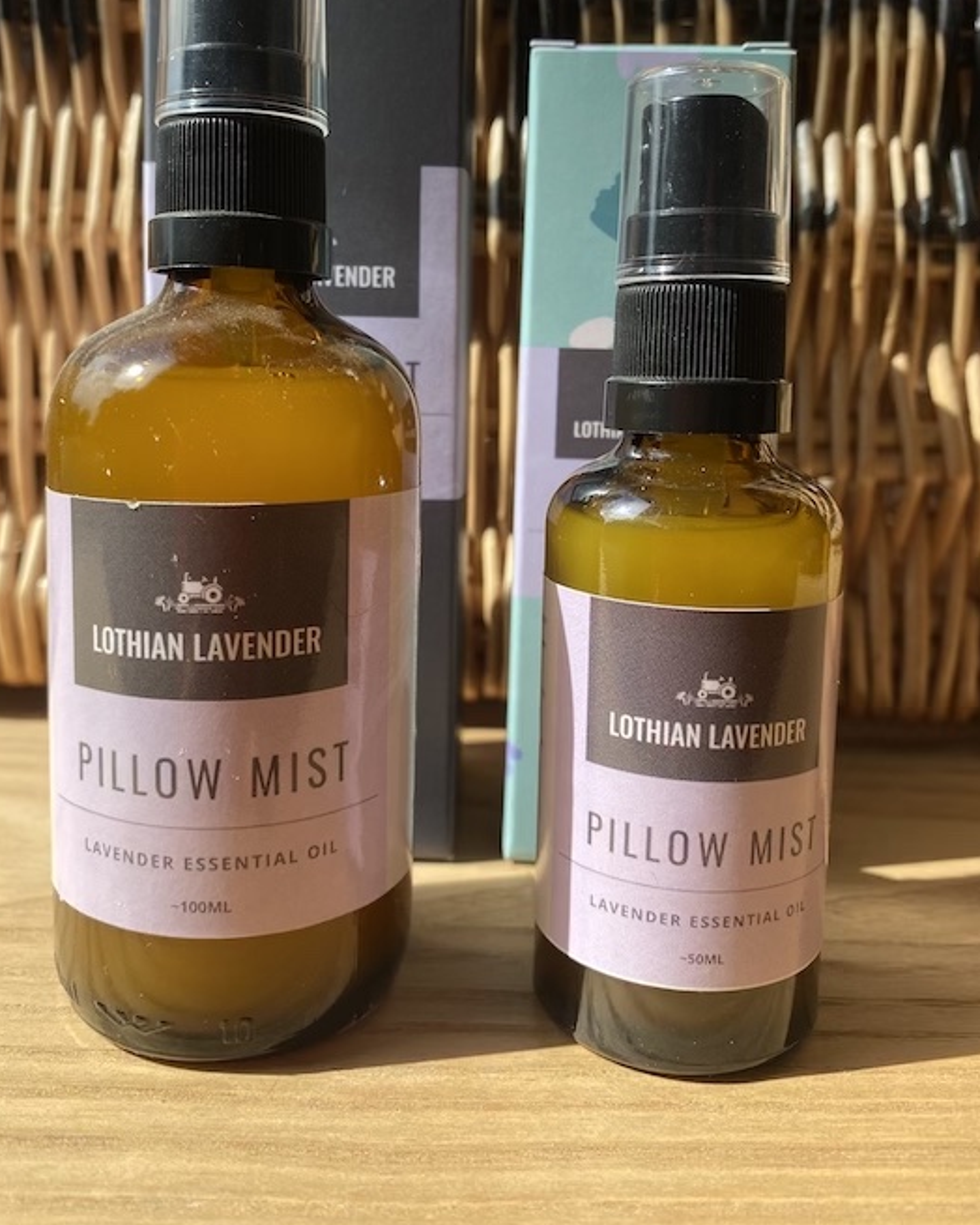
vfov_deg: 56.8
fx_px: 1124
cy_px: 497
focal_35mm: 31
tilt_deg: -6.0
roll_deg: -0.5
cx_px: 447
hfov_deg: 47.1
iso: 32
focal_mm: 4.25
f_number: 1.8
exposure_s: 1/1330
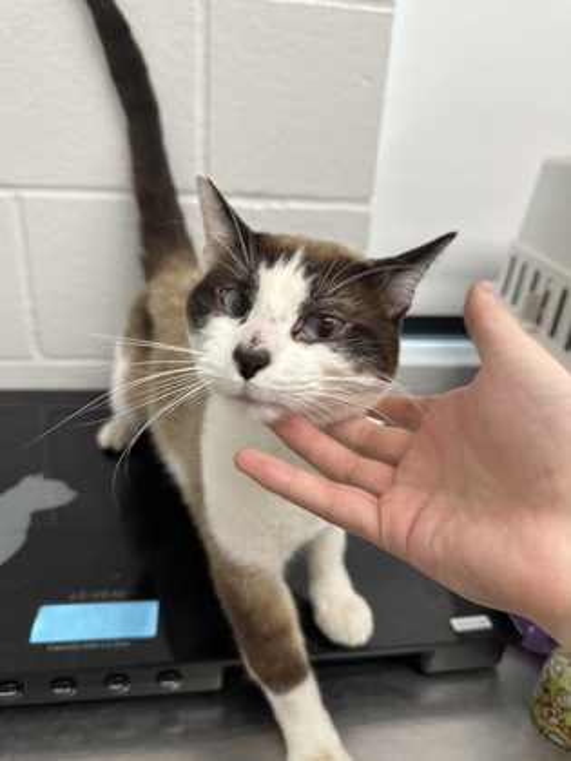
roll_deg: -6.3
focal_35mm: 24
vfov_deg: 71.6
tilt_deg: -24.0
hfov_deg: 56.8
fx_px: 528
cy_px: 380
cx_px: 286
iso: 200
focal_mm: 6.86
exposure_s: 1/83
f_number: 1.78
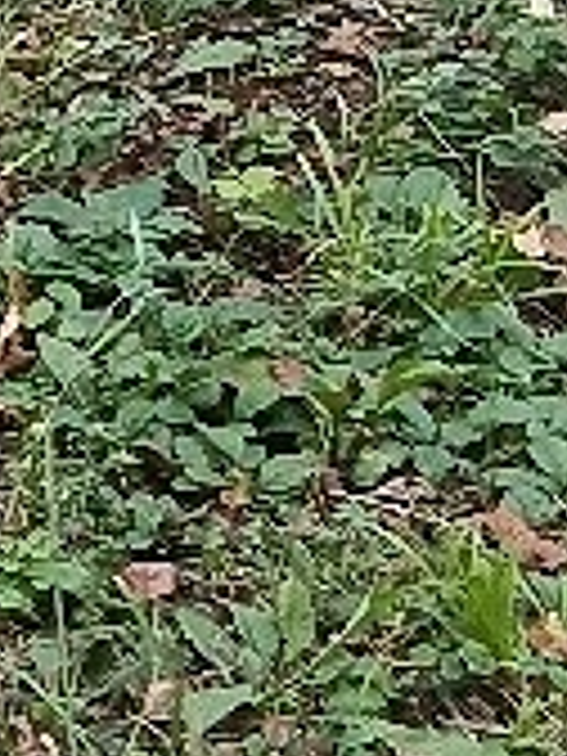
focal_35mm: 214
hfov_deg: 6.2
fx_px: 4674
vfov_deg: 9.2
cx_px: -1278
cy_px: 18
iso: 64
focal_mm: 3.98
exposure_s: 1/40.2
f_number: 1.8
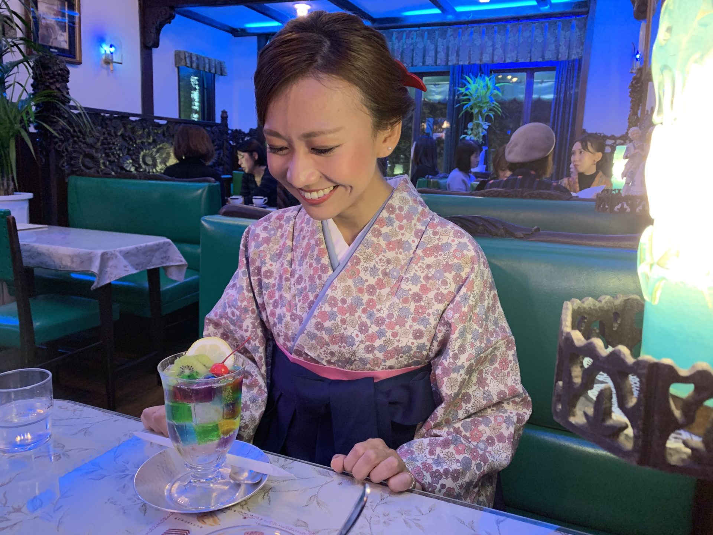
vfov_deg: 53.1
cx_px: 356
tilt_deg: -10.8
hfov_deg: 67.3
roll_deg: -1.8
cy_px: 268
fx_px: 536
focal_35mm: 26
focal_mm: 4.25
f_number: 1.8
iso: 400
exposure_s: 1/30
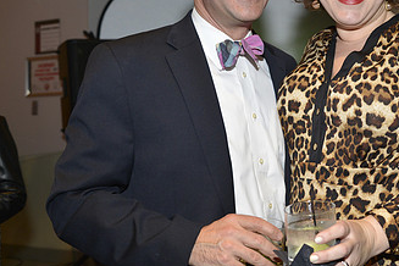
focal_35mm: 55
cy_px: 59
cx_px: 333
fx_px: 610
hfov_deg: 34.8
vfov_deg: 24.3
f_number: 4
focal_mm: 31
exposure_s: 1/60
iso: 800
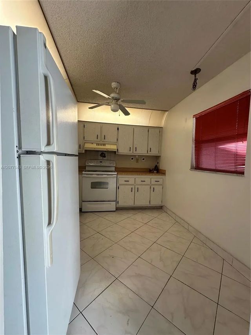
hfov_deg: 85.7
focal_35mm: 14
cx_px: 126
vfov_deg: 102.1
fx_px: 135
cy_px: 168
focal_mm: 2.22
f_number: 2.2
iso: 160
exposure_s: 1/120
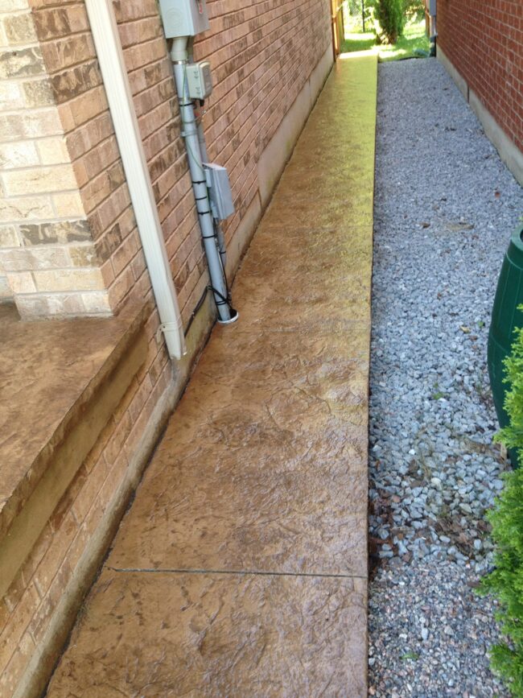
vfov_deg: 52.6
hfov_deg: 40.7
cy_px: 349
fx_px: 705
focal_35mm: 35
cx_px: 262
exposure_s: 1/60
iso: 64
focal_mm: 4.28
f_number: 2.4
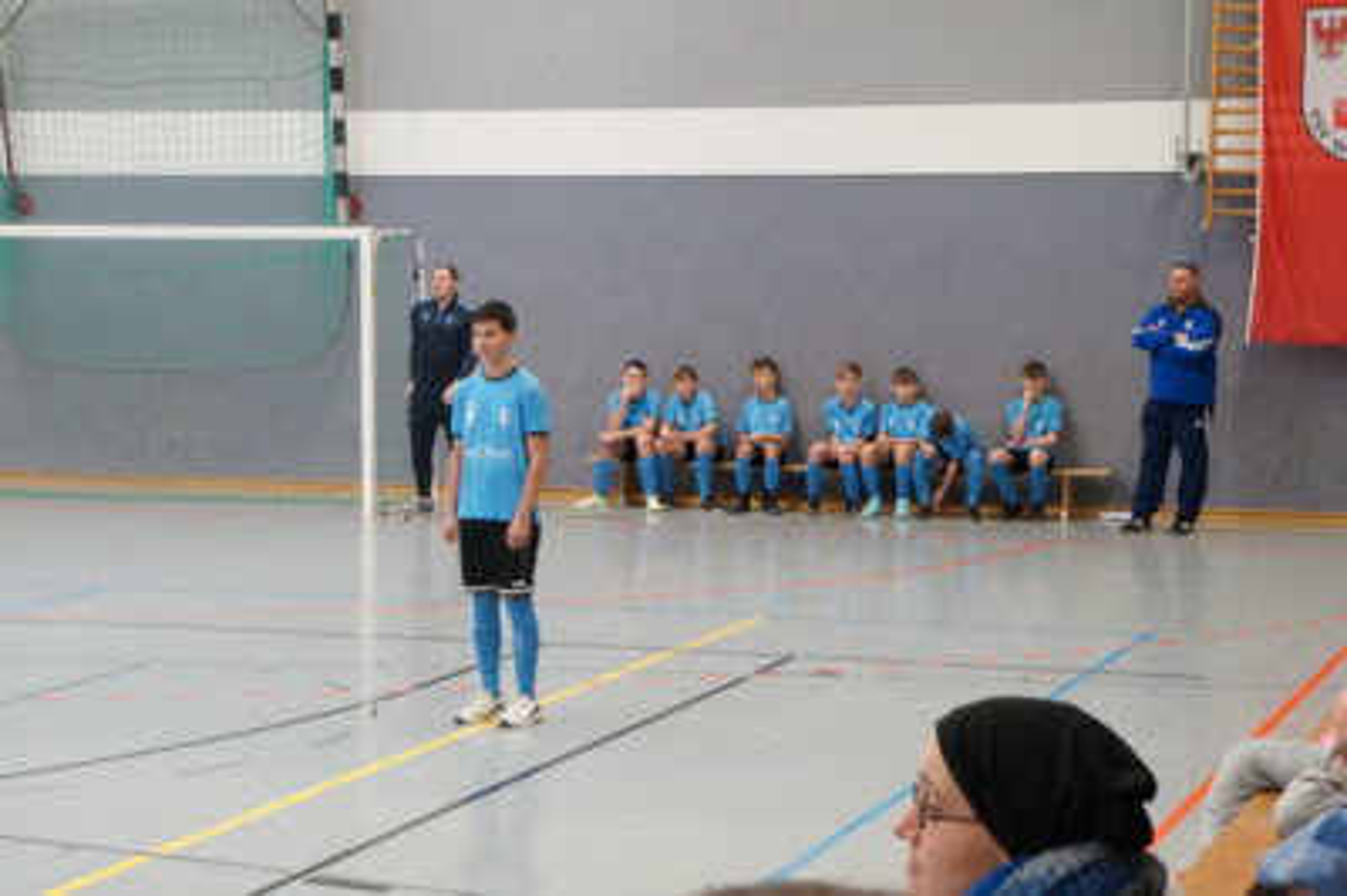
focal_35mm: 82
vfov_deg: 16.5
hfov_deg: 24.6
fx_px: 3084
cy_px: 448
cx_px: 674
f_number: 13
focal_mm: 55
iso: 3200
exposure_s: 1/40
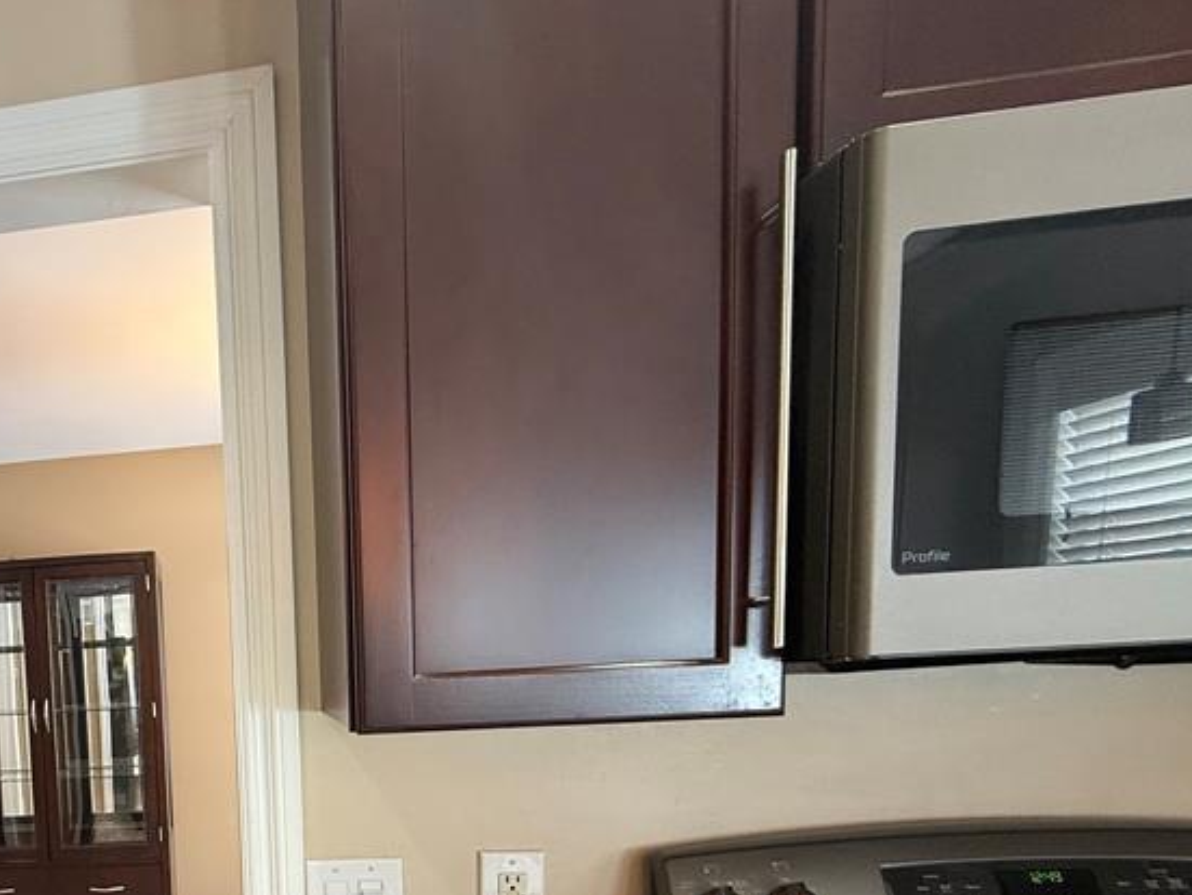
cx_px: 104
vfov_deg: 49.0
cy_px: 754
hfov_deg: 57.1
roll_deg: +3.7
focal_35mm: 26
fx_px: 896
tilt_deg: -5.4
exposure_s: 1/60
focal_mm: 2.22
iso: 160
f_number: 2.2
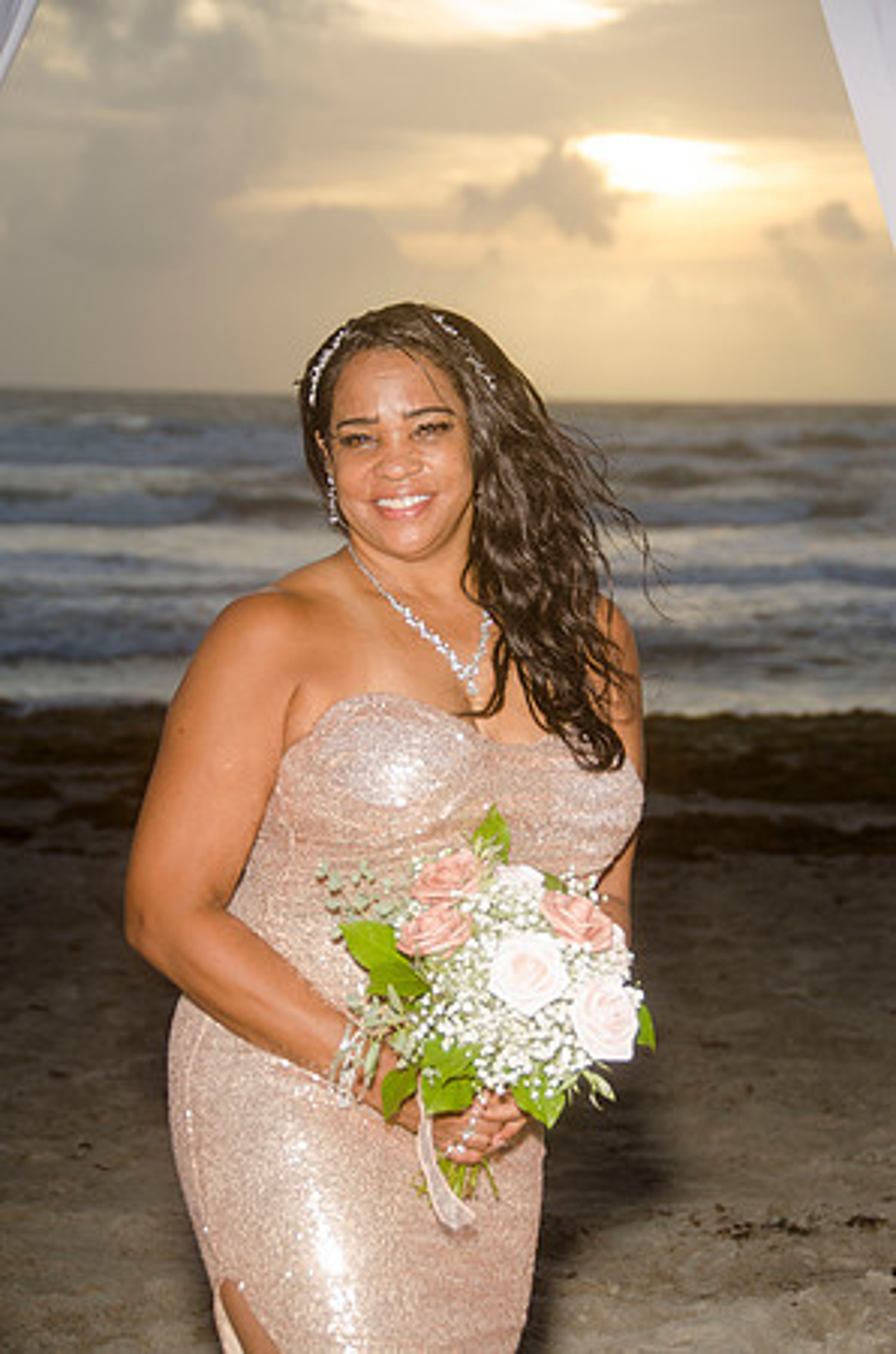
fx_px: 3488
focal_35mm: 93
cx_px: 448
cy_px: 677
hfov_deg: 14.6
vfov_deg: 22.0
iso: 100
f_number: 5.6
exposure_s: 1/250
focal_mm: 62
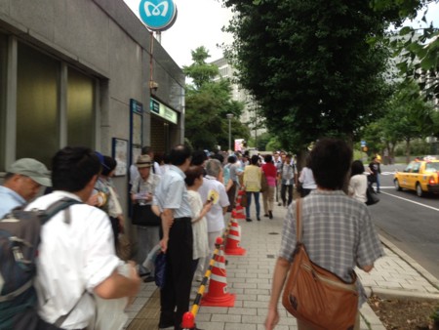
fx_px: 419
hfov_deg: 55.3
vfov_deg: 43.0
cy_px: 165
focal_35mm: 33
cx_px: 220
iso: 64
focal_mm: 4.13
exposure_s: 1/60
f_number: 2.4
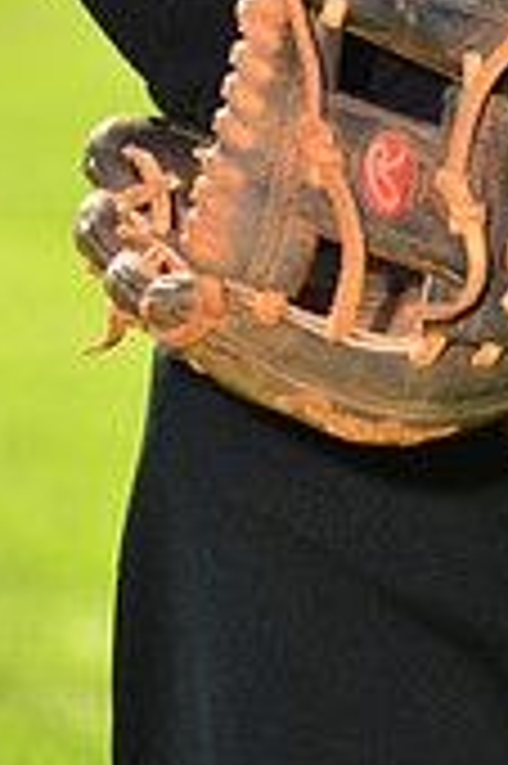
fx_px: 14464
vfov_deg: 3.0
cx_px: 582
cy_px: -522
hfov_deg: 2.0
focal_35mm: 682
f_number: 8
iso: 200
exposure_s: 1/250
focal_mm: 200
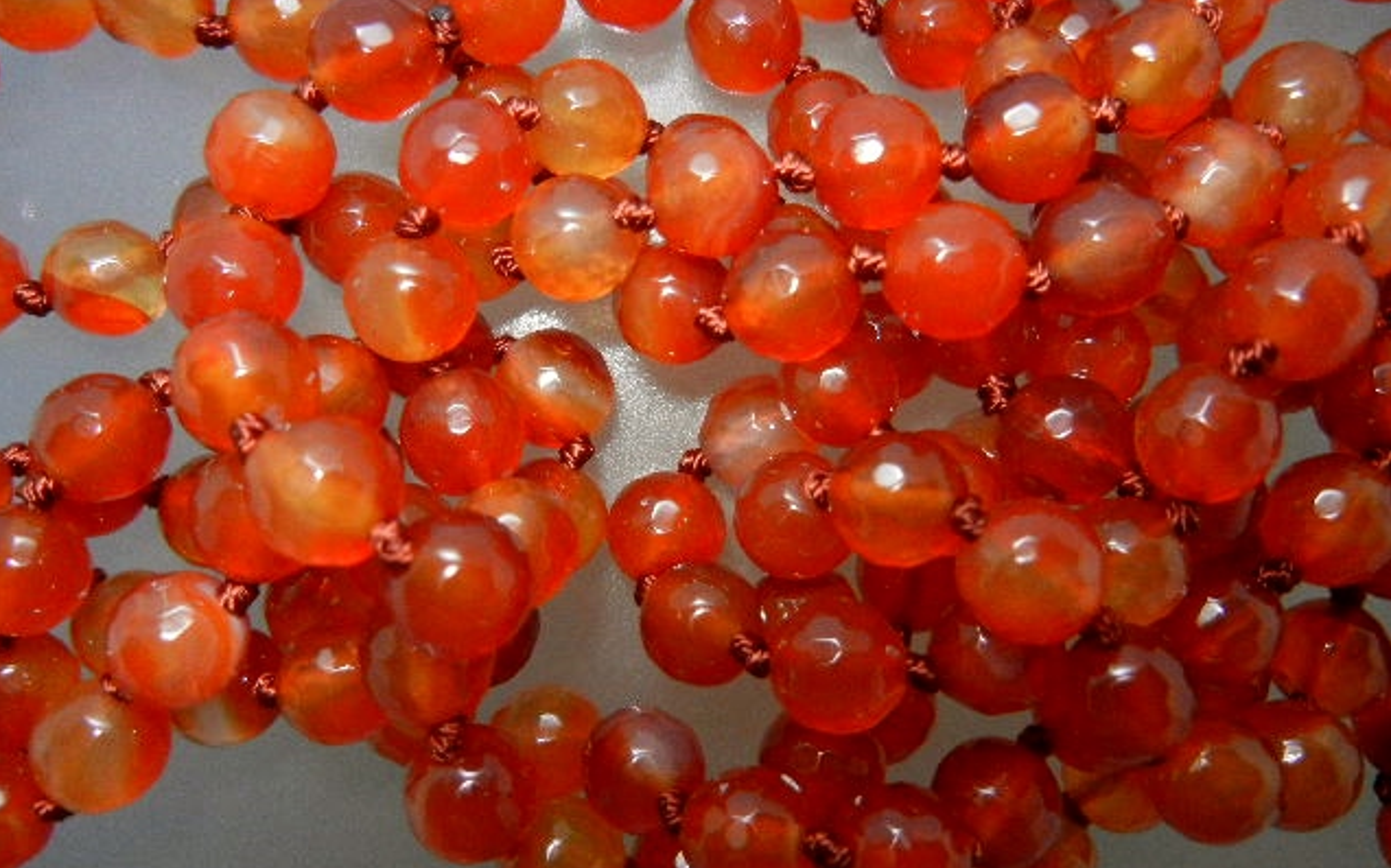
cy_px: 413
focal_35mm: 32
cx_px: 693
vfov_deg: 39.4
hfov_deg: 59.7
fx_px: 1213
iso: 800
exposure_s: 1/30
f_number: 7
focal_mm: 5.4
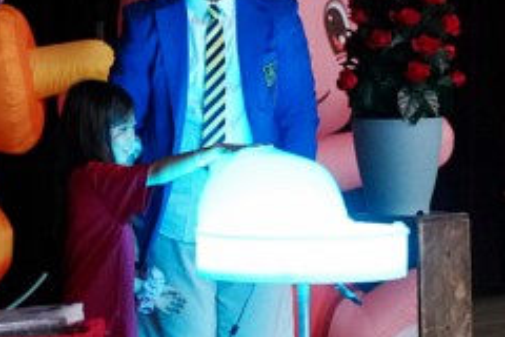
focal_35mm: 263
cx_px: 93
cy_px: 131
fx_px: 3689
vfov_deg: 5.2
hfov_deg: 7.8
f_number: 2.8
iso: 6400
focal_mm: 70
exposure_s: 1/160
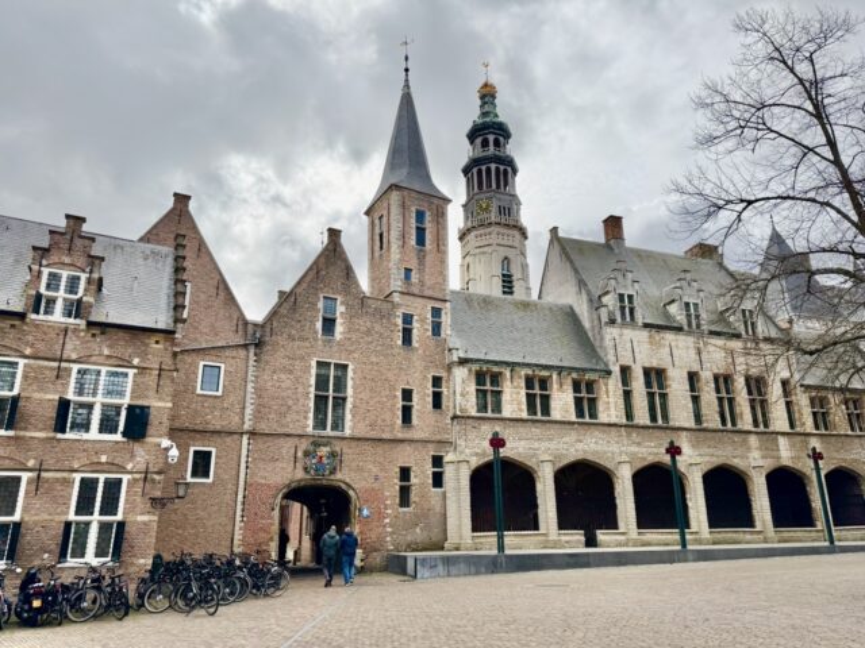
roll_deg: +0.6
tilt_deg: +18.9
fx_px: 600
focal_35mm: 24
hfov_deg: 71.6
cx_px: 432
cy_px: 324
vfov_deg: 56.8
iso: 100
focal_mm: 6.76
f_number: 1.78
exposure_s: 1/5319
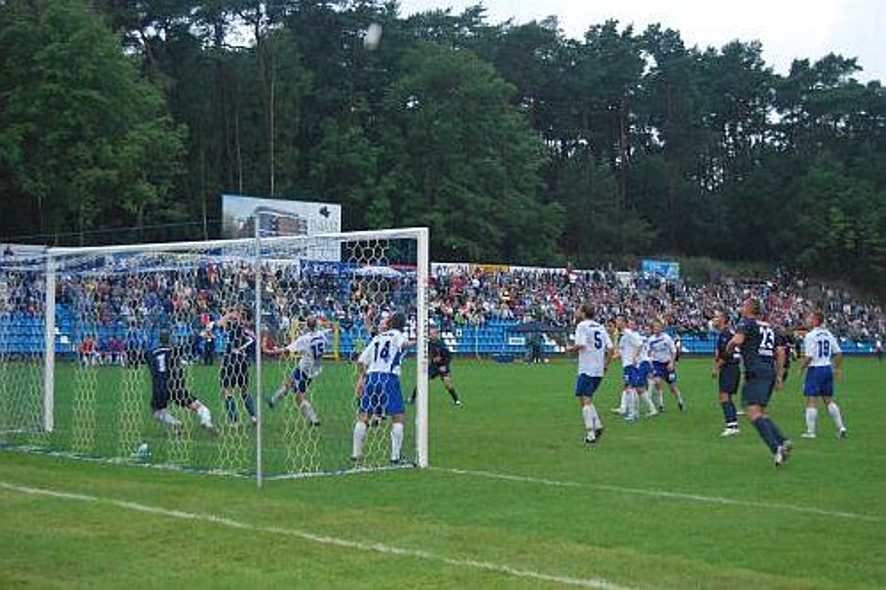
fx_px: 1476
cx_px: 443
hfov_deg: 33.4
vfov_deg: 22.6
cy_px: 295
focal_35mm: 60
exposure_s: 1/60
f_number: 5
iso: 1600
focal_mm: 40
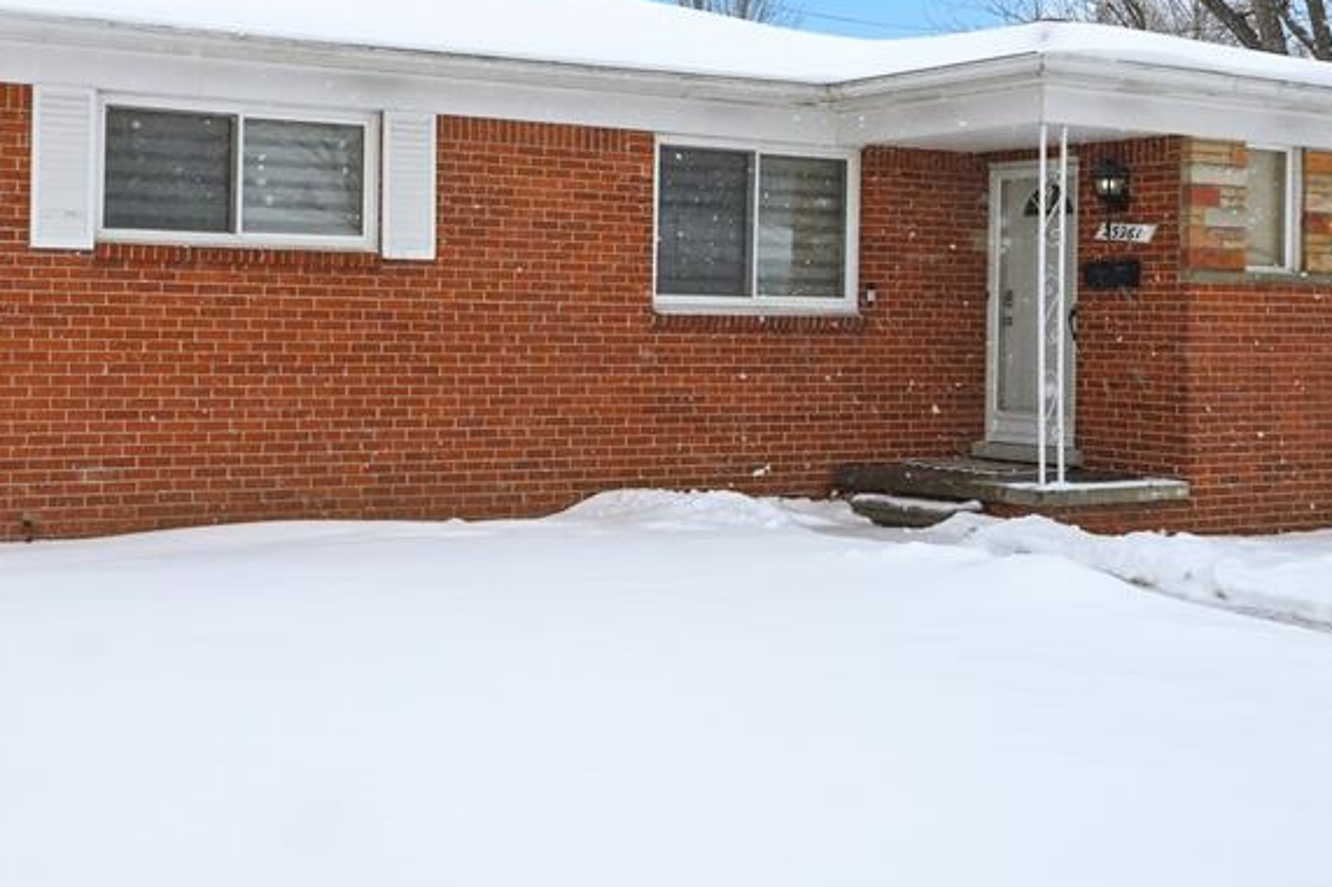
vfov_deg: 25.9
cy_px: 313
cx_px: 565
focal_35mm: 52
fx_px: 1923
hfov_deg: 38.1
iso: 400
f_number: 8
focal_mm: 29
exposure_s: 1/8000
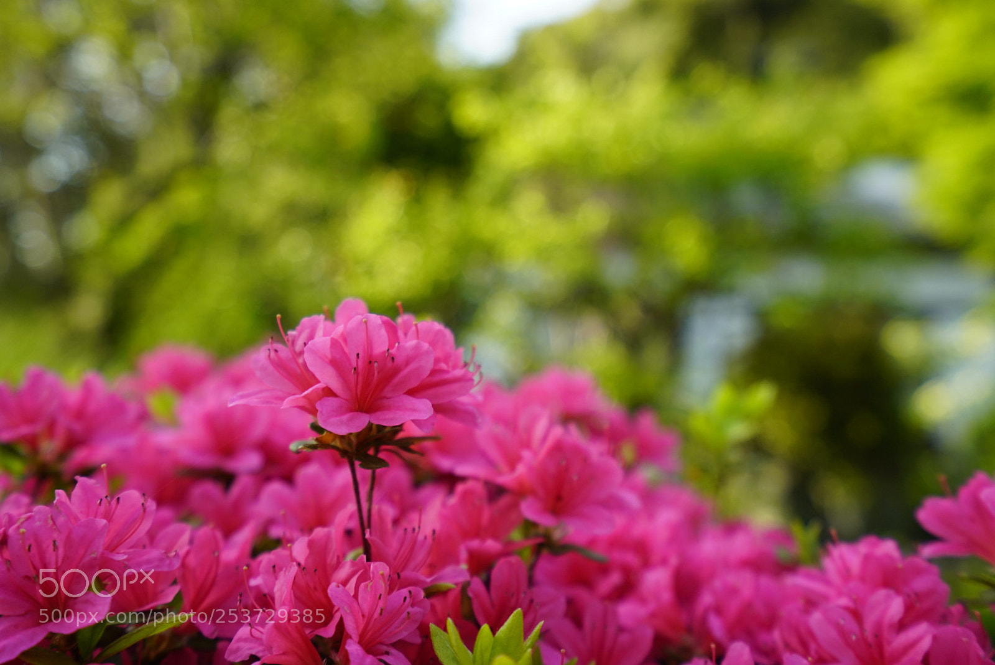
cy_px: 332
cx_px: 498
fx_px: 968
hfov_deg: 54.4
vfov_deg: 37.9
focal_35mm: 35
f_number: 4
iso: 800
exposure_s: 1/500
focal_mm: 35
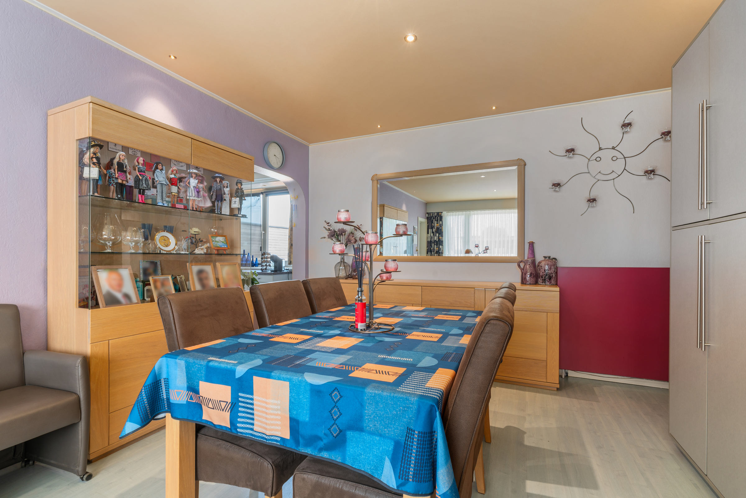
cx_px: 373
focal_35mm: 16
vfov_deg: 72.1
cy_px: 249
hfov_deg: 95.0
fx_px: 342
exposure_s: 1/3
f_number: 11
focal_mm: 16.5
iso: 160
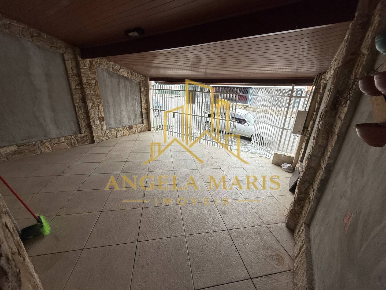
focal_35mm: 14
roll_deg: -1.0
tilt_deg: -21.1
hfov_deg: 102.1
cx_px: 193
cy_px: 145
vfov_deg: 85.7
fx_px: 156
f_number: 2.2
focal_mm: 2.22
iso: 50
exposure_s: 1/99
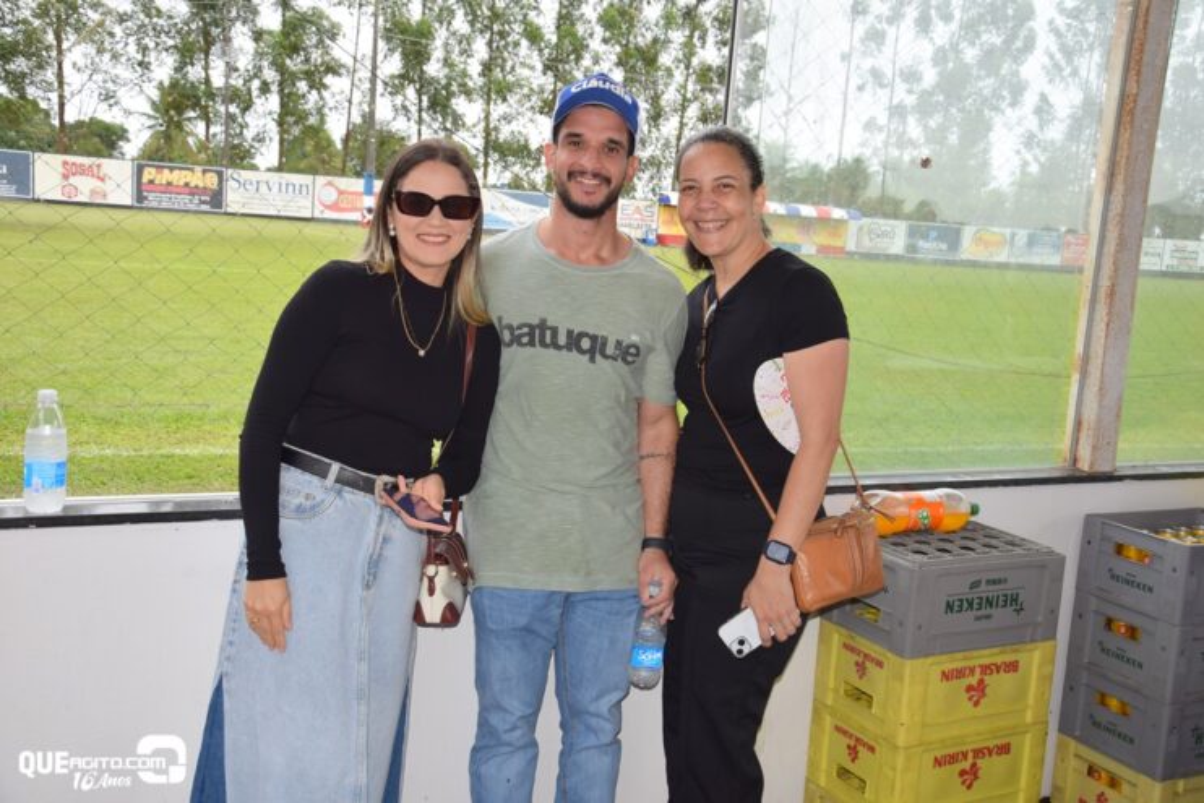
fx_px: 1254
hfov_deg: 51.3
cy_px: 402
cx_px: 602
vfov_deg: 35.5
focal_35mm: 38
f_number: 5.6
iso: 100
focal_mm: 25
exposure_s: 1/125
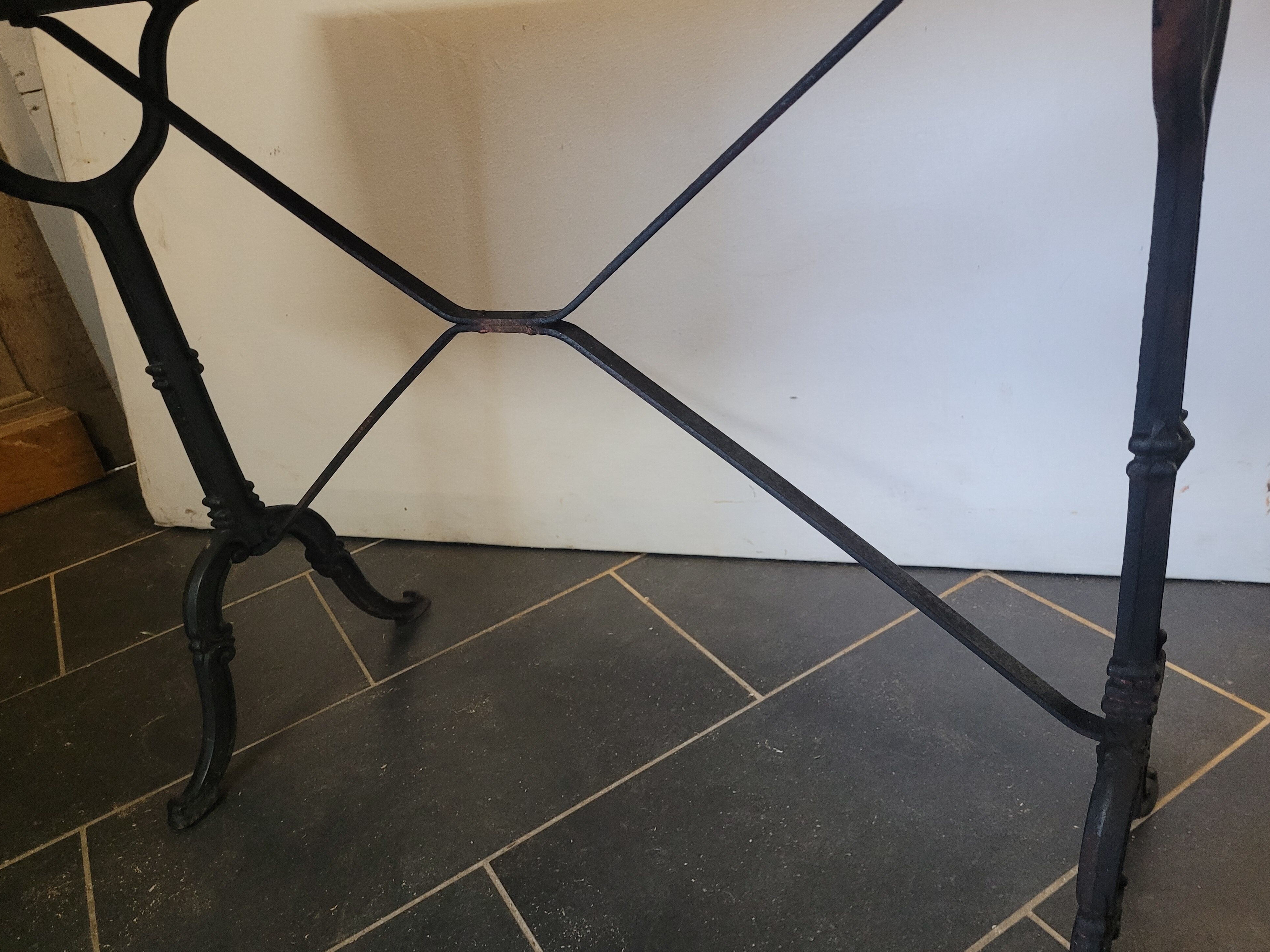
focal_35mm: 27
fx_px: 991
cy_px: 494
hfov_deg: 65.3
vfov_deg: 51.3
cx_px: 651
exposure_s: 1/50
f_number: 1.8
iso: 500
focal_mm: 5.4
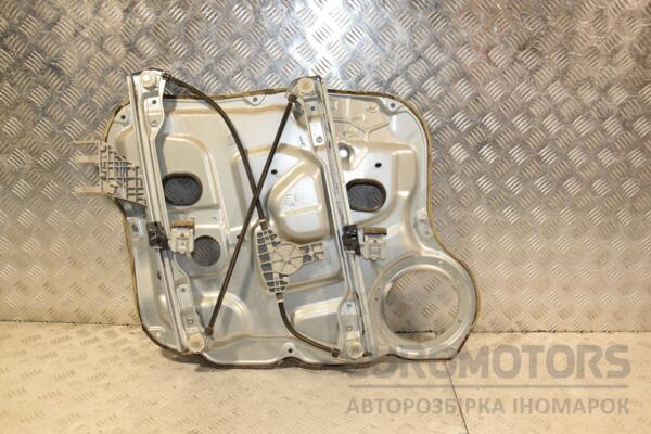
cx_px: 326
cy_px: 217
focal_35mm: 32
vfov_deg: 41.7
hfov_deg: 59.5
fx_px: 570
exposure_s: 1/200
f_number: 6.3
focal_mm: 21
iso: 800
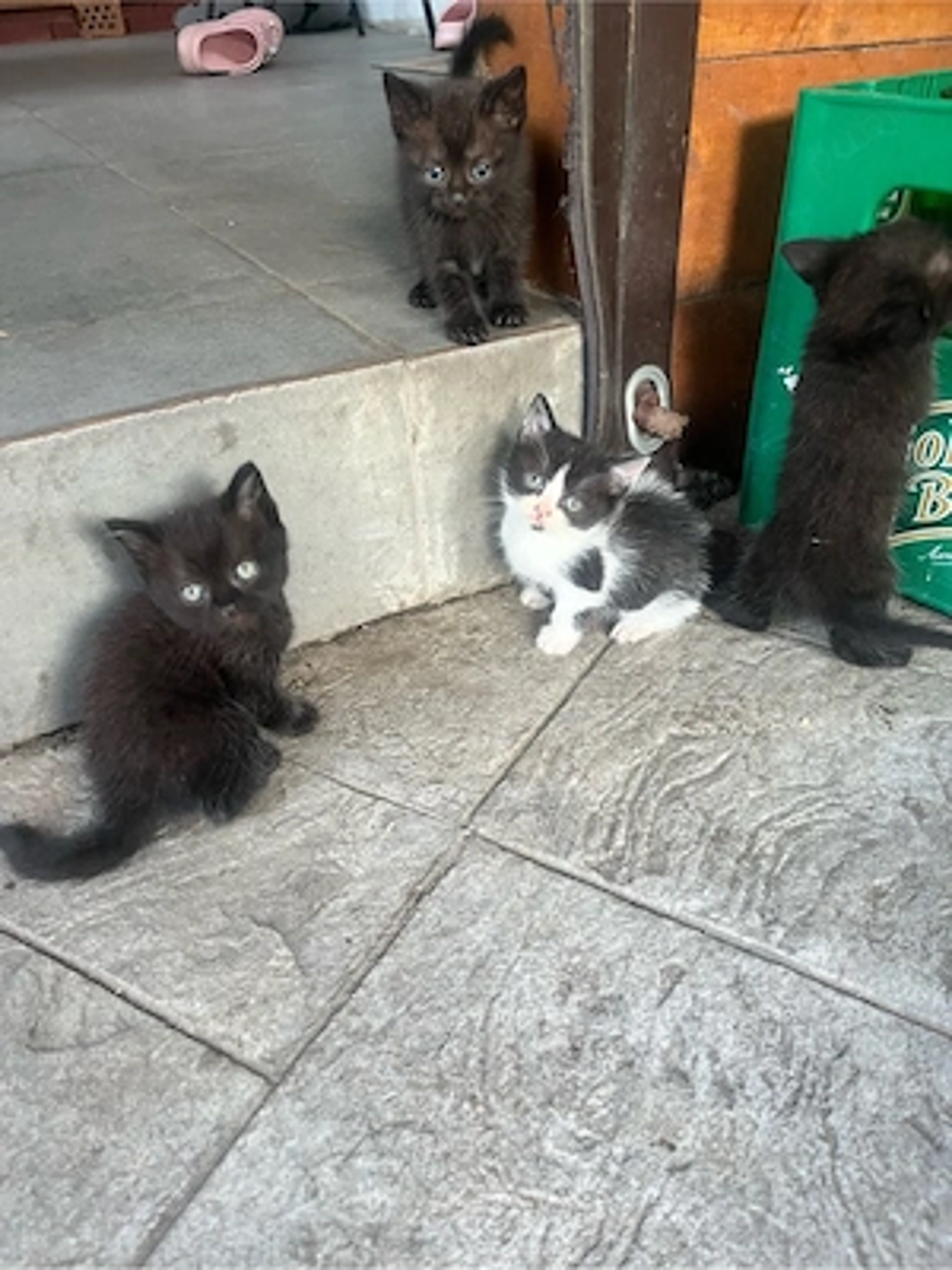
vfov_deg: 67.3
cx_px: 476
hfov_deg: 53.1
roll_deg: +2.5
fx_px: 953
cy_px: 635
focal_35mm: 26
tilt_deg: -34.3
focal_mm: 5.1
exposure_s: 1/70
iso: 125
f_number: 1.6
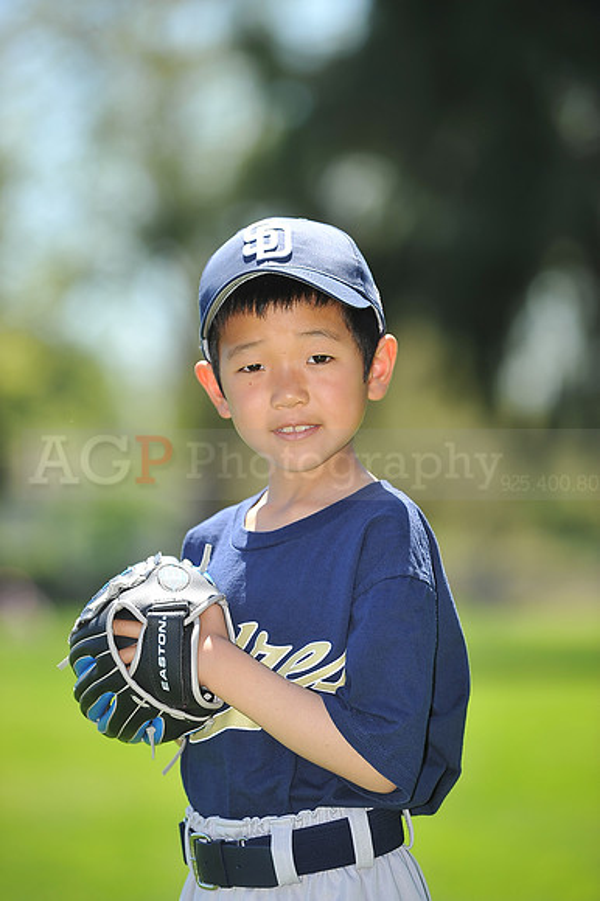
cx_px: 300
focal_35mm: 200
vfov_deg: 10.3
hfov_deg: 6.9
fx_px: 5006
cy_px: 450
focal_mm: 200
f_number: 4.5
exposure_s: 1/640
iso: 200
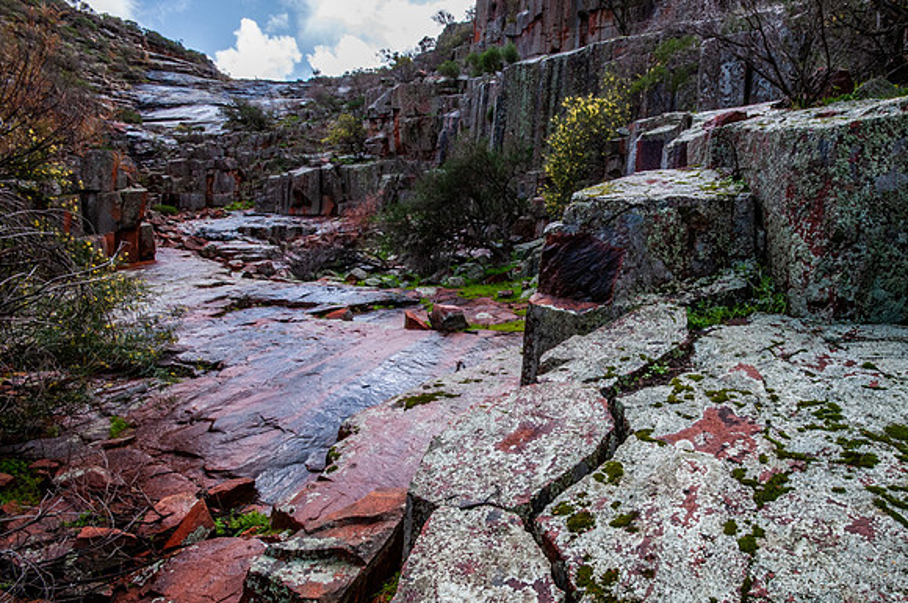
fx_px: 474
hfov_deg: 85.8
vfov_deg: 64.6
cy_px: 345
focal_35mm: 19
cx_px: 569
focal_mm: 10
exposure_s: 1/50
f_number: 18
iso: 320
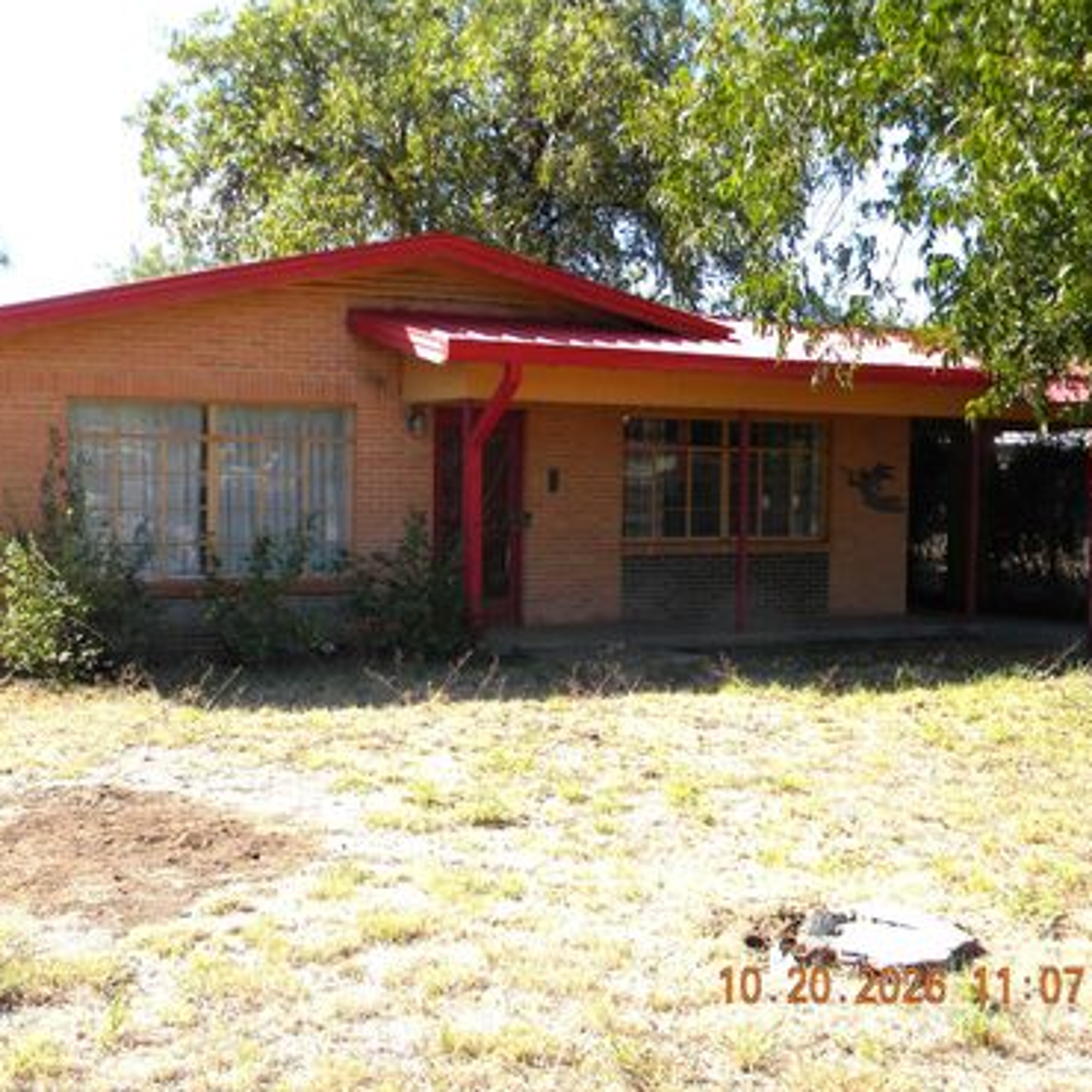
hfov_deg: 39.0
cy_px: 547
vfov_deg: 39.2
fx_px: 1535
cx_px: 434
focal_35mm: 43
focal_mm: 6.4
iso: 80
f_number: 3.7
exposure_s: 1/342
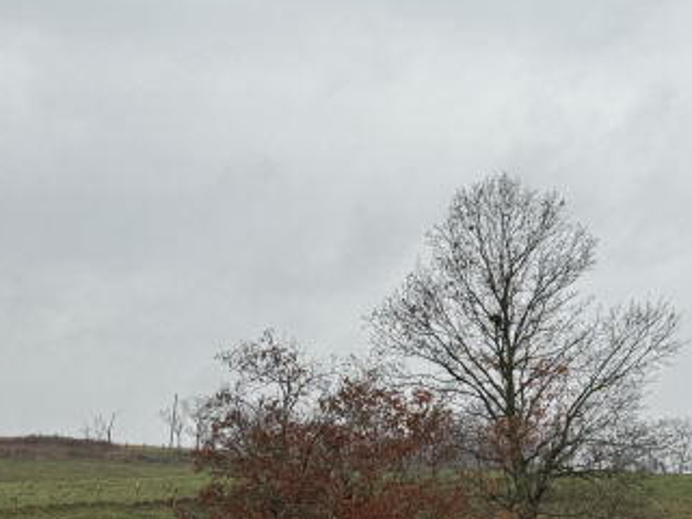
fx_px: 1999
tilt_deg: +0.9
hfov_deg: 19.3
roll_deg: -2.6
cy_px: 517
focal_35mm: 100
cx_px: 622
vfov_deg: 14.6
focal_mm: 6.76
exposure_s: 1/794
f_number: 1.78
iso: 80
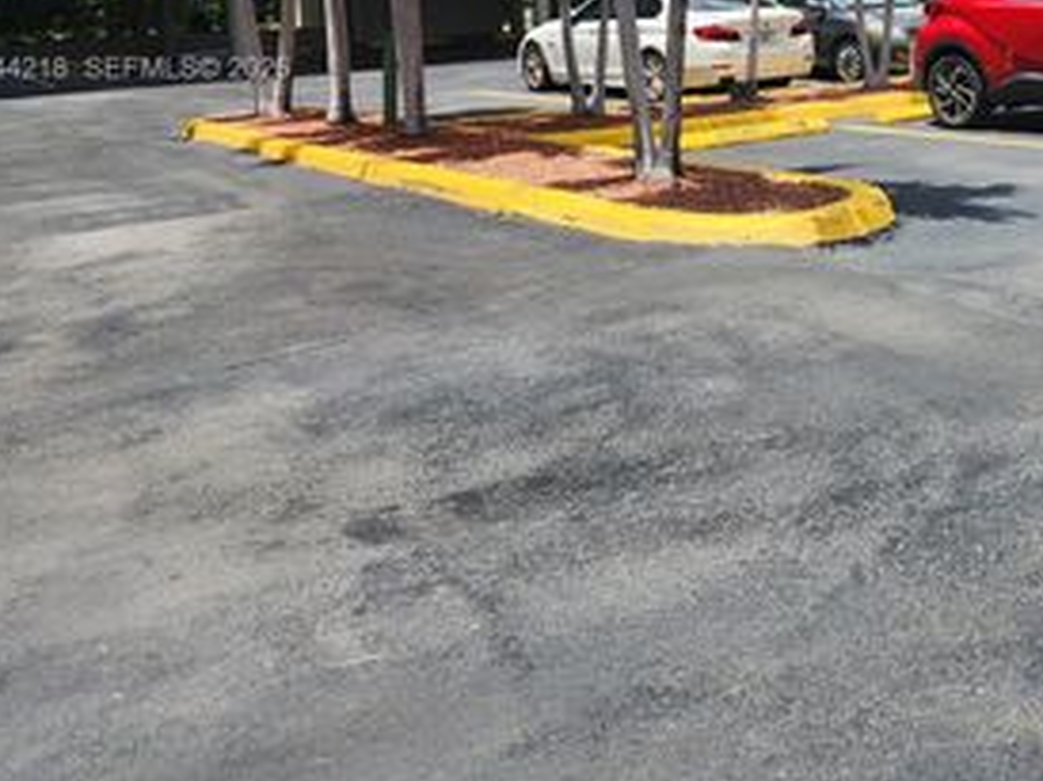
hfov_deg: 42.3
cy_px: 70
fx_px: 1264
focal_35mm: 42
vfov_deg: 32.5
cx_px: 872
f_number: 1.8
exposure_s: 1/909
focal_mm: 5.4
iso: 20
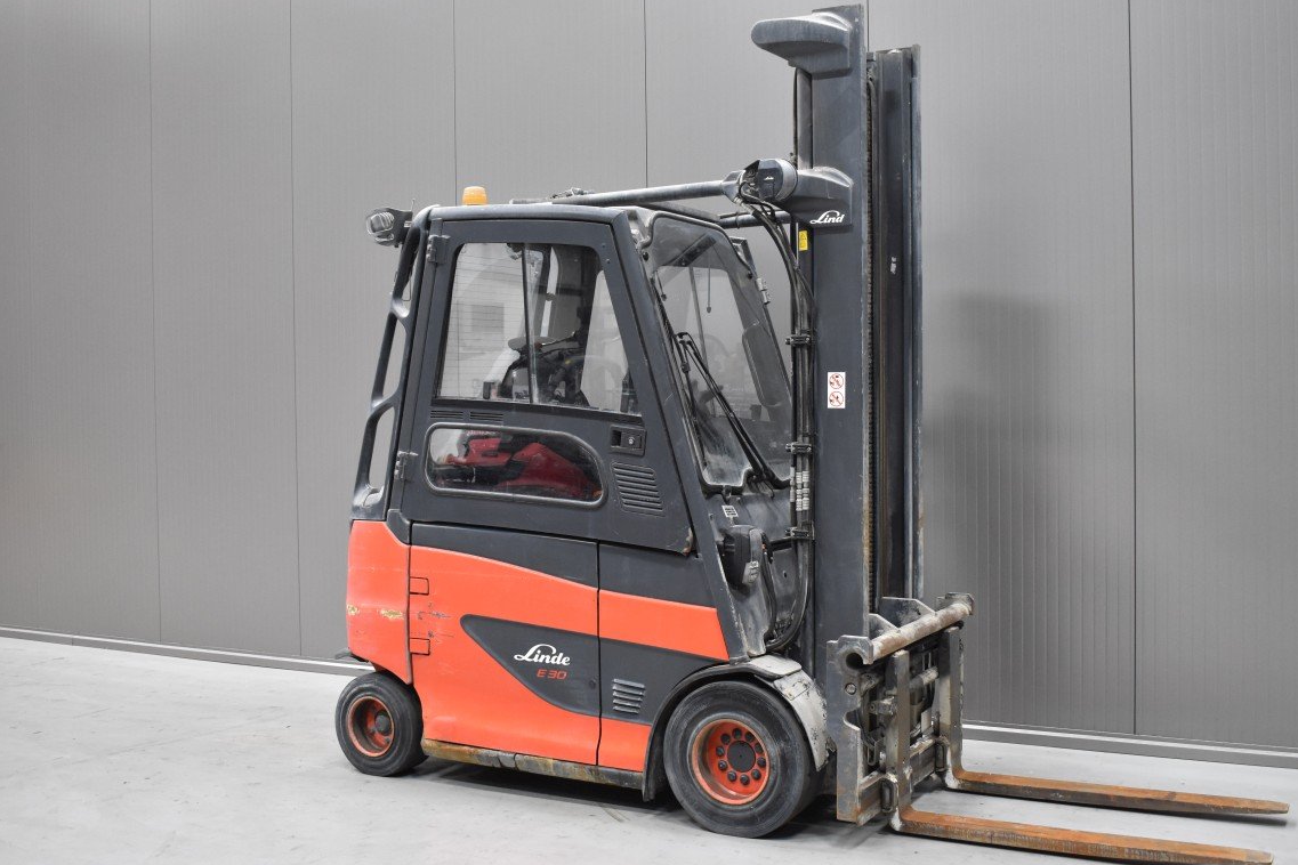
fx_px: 1370
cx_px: 684
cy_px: 446
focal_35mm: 38
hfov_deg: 50.7
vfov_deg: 35.1
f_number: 5
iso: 1600
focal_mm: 24
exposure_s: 1/40
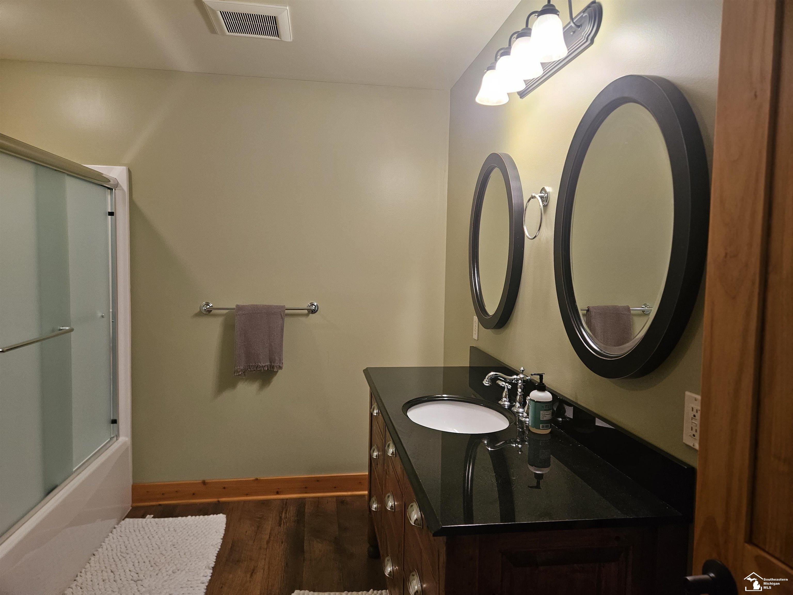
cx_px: 396
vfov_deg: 58.9
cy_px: 298
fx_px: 527
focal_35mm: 23
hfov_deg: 73.9
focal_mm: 5.4
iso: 320
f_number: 1.8
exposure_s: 1/120
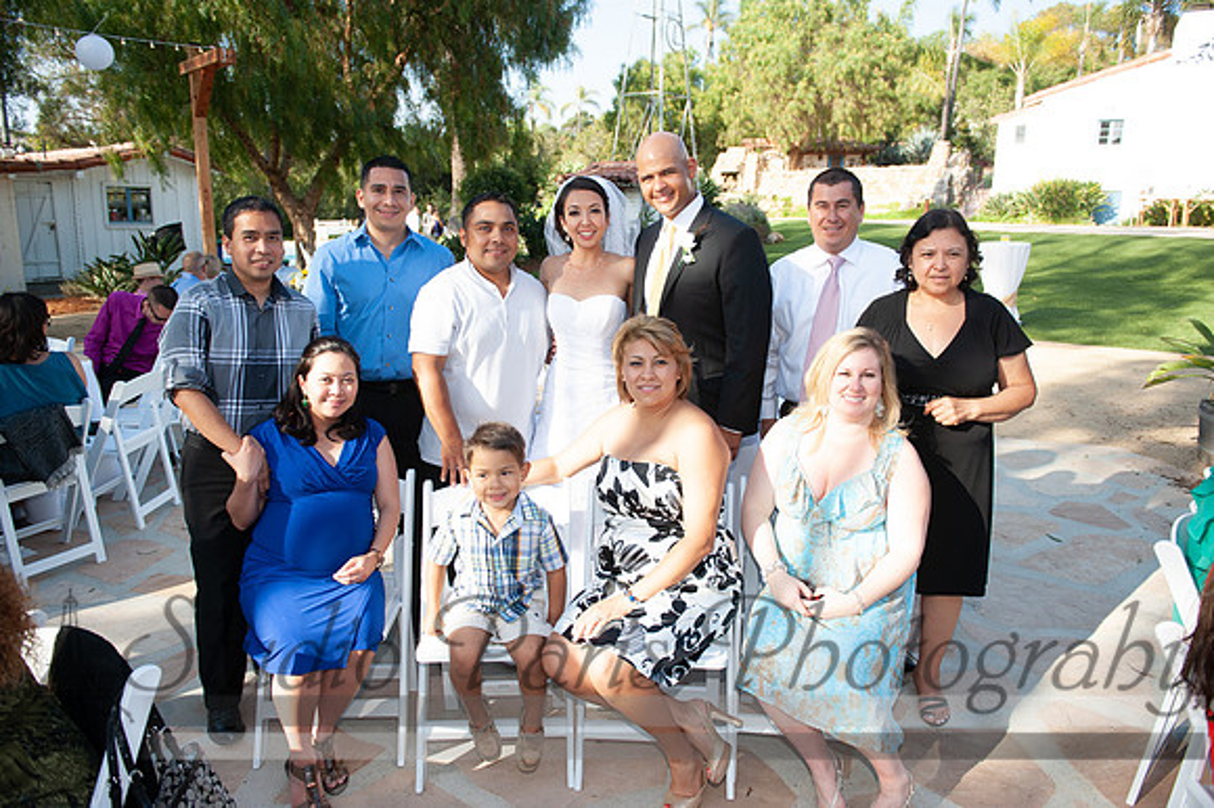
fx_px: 809
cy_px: 404
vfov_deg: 53.1
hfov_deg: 73.8
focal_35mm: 24
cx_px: 607
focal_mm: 24
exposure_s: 1/640
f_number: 3.5
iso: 200
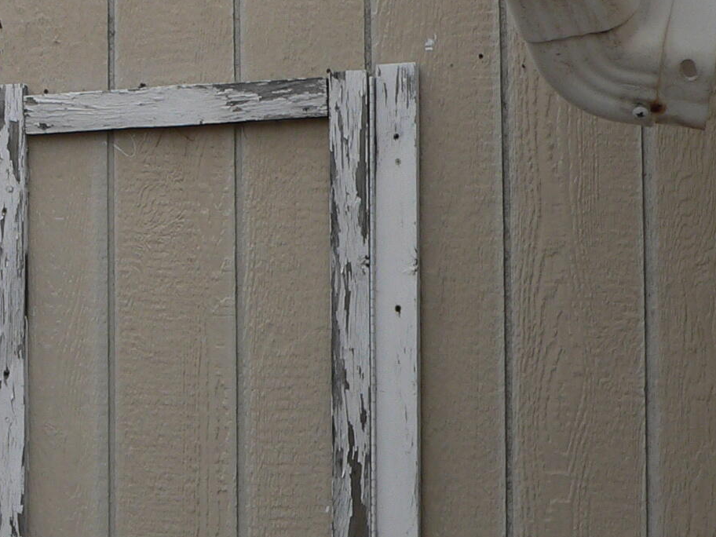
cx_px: 31
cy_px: 385
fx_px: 2089
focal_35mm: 101
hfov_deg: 19.0
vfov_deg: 14.6
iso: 80
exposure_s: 1/400
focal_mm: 6
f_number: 4
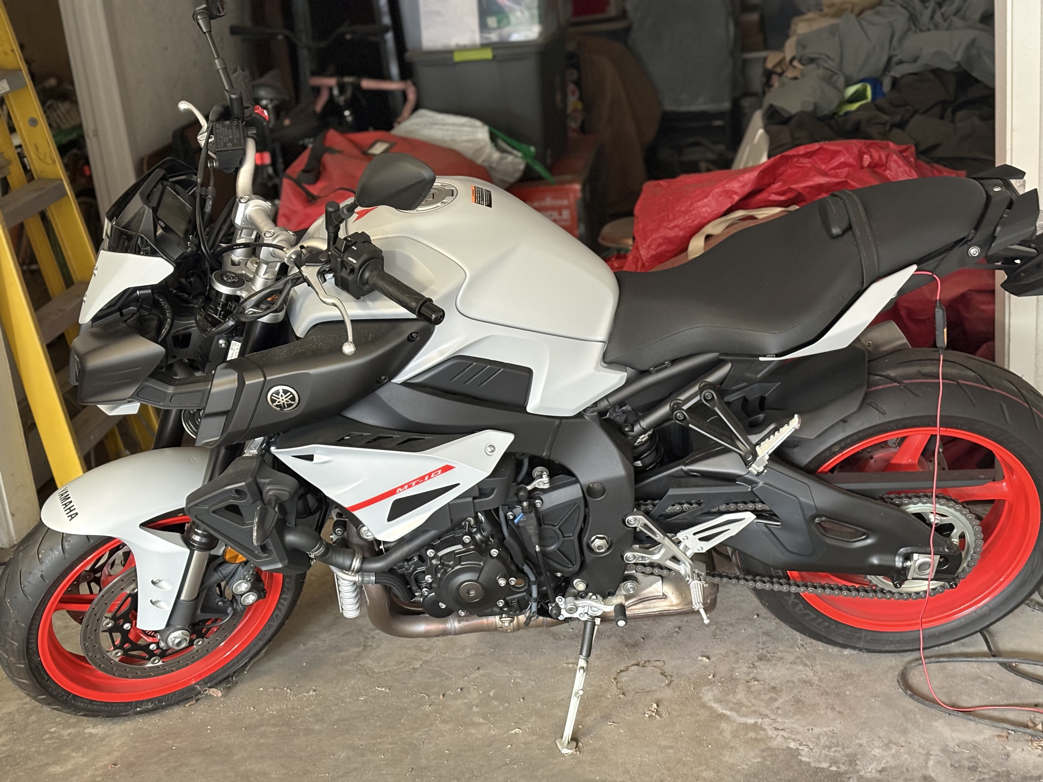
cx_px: 522
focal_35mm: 52
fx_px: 1567
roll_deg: +6.1
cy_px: 391
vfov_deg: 28.0
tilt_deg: -19.2
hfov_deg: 36.8
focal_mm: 5.96
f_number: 1.6
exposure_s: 1/30
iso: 320
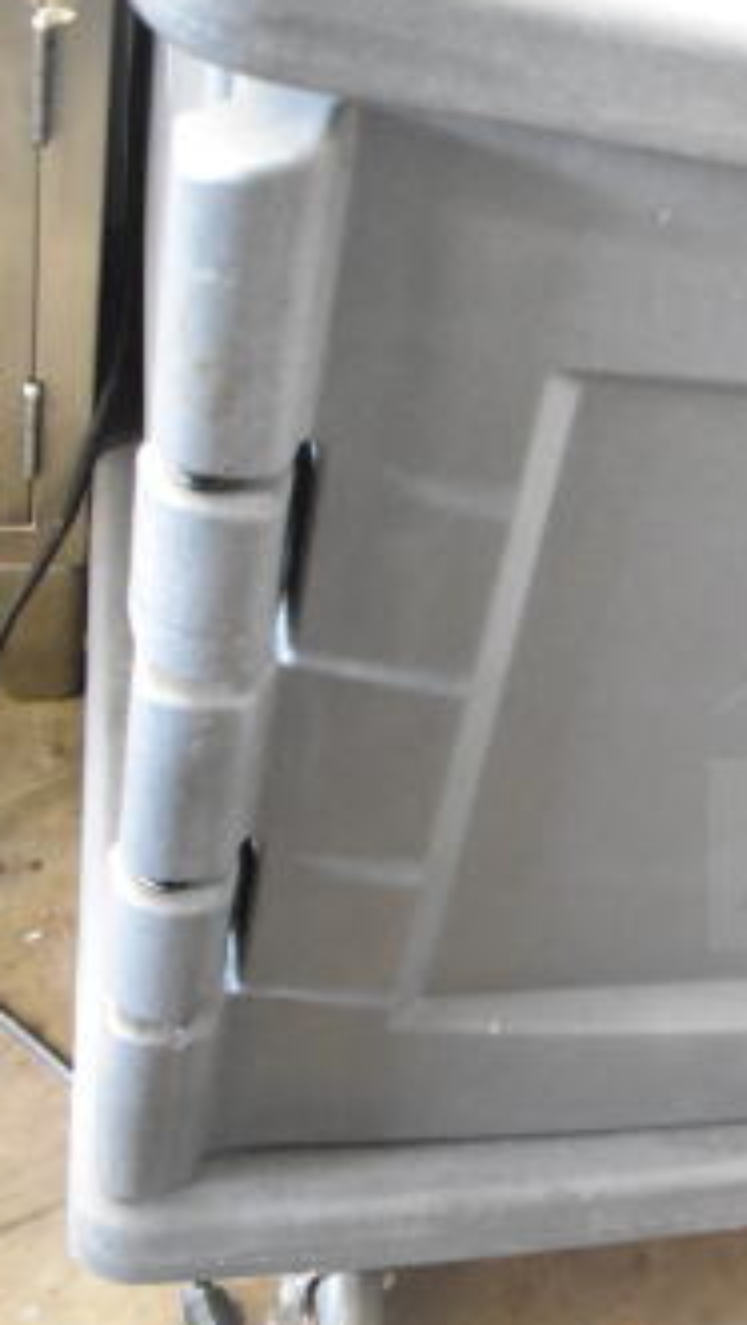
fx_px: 1829
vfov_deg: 39.8
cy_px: 633
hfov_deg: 19.7
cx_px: 1154
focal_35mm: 52
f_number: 3.5
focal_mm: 18
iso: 6400
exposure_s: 1/30
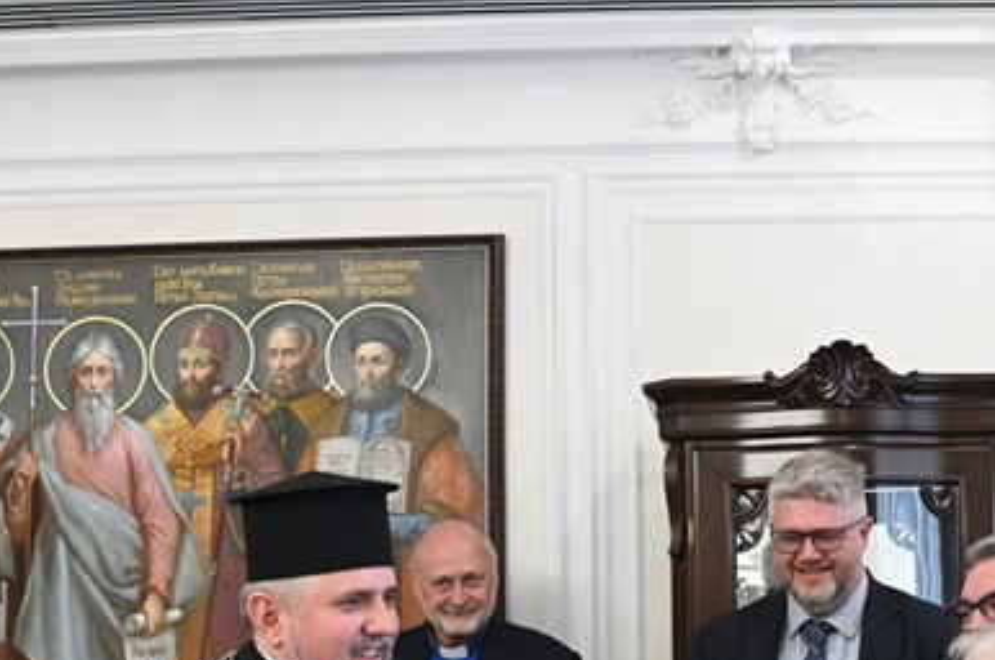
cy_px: 500
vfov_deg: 23.8
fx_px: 1545
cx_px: 778
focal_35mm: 56
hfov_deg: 34.7
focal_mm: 24
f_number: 3.5
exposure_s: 1/320
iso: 2500
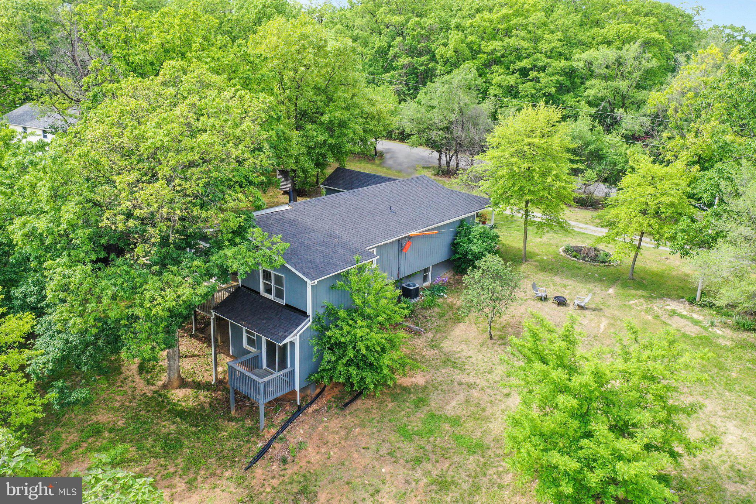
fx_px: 588
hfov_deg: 65.5
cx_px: 378
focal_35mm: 28
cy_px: 252
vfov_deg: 46.4
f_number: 5
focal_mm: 10.26
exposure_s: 1/120
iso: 100
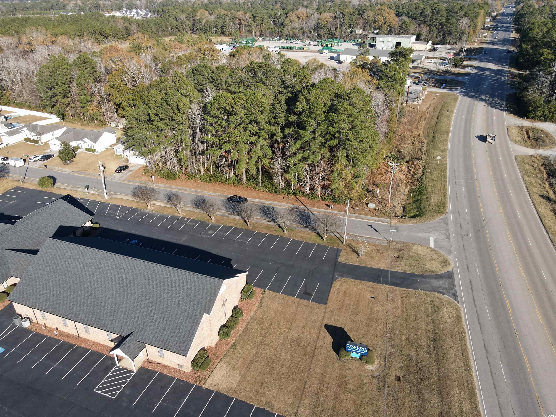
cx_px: 278
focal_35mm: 24
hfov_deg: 71.6
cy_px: 208
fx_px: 385
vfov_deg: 56.8
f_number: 2.8
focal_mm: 4.5
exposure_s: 1/320
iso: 100
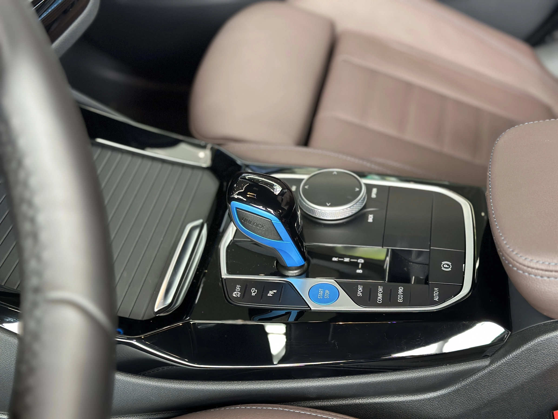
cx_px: 279
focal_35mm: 48
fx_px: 774
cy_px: 210
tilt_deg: -39.9
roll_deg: +1.0
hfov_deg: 39.7
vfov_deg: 30.3
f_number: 1.78
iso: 320
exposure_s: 1/49
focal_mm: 6.86
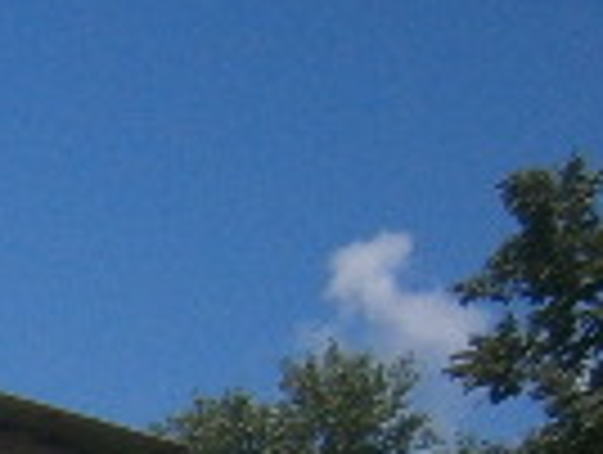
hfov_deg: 9.2
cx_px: -958
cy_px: 1286
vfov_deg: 7.2
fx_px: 3246
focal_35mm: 186
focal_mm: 4.7
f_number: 2.8
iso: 80
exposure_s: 1/2000
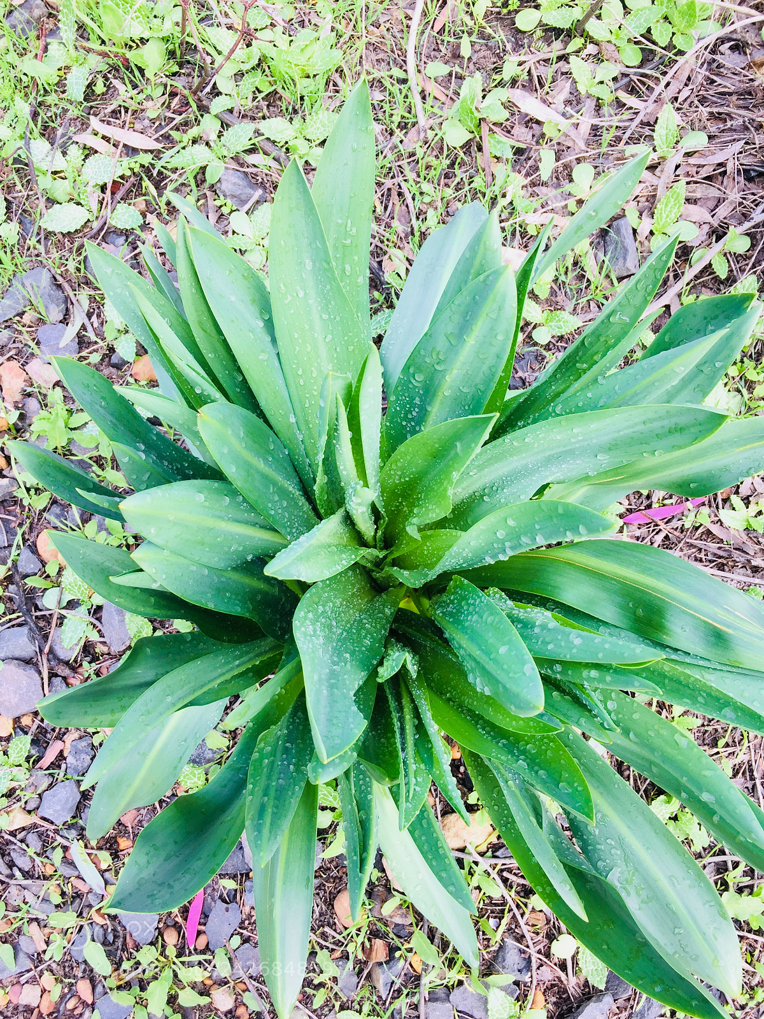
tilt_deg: -75.8
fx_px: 853
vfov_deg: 61.7
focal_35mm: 29
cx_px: 382
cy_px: 510
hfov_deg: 48.2
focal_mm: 4.15
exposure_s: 1/159
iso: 32
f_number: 2.2
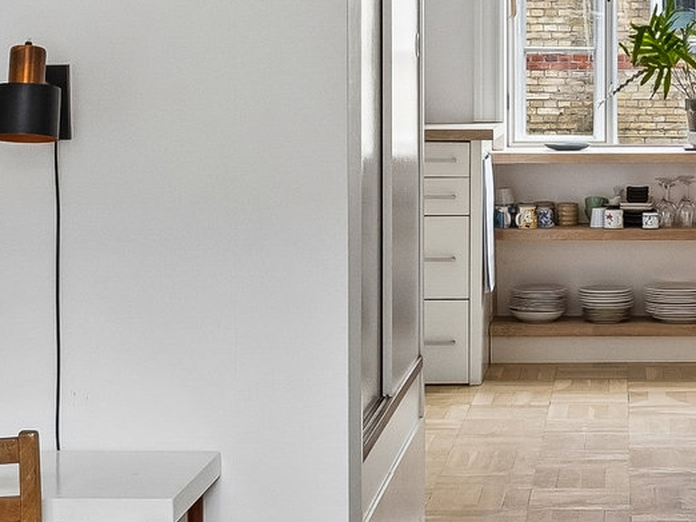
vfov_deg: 14.9
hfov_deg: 19.4
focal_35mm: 99
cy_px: 89
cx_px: 660
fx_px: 1984
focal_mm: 11.9
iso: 400
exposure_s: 1/13
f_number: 7.1
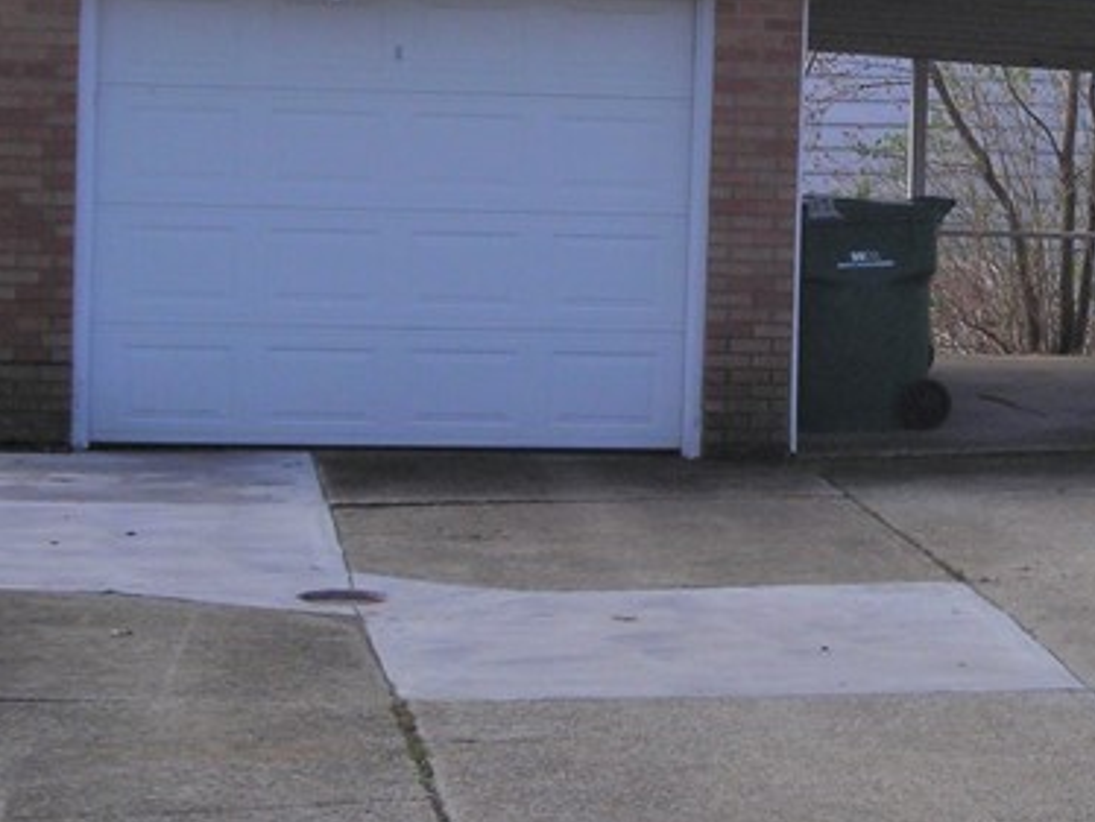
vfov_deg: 14.1
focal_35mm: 104
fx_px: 3292
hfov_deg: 18.6
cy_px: 82
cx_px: 975
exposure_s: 1/206
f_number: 6.4
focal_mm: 6.3
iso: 50
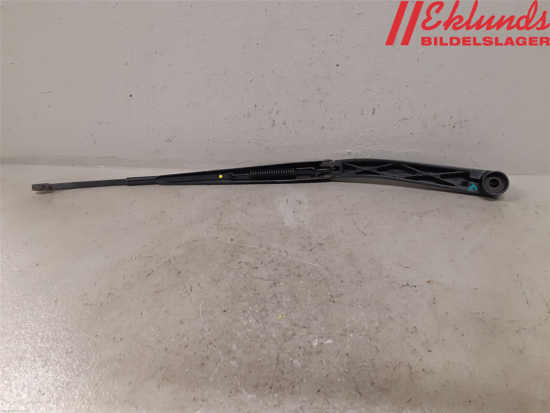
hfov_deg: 67.3
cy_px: 206
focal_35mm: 26
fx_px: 413
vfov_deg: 53.1
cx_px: 275
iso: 160
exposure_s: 1/50
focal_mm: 3.93
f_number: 1.7
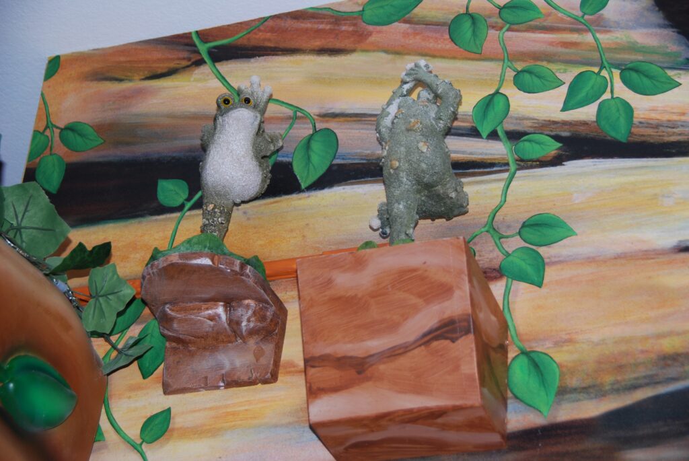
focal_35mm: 87
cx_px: 344
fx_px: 1667
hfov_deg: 23.4
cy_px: 230
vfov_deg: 15.7
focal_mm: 58
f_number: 5
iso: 200
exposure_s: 1/60
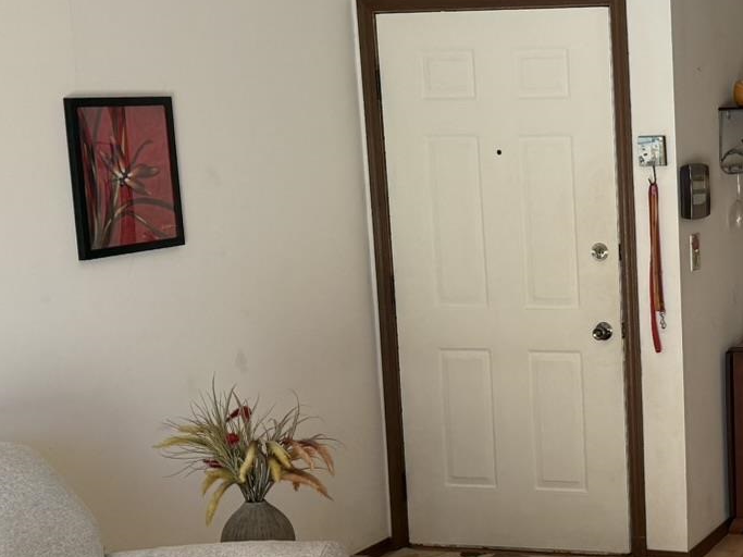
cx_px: 797
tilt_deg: -7.5
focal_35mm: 72
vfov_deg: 20.4
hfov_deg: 25.3
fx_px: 1545
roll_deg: +2.1
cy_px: 354
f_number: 1.78
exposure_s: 1/188
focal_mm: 6.76
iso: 160
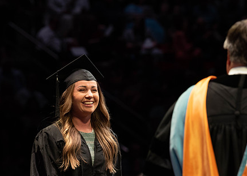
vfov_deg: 5.9
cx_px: 118
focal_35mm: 244
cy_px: 111
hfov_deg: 8.3
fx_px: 1711
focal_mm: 175
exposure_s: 1/320
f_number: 4.5
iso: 1600
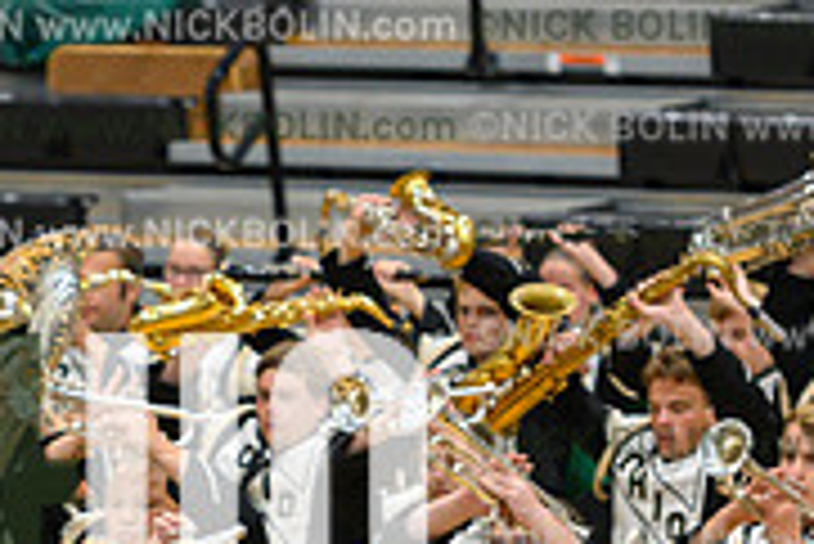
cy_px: 546
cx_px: 108
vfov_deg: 3.5
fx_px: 8825
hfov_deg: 5.3
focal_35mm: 390
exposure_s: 1/320
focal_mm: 122
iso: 1600
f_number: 2.8
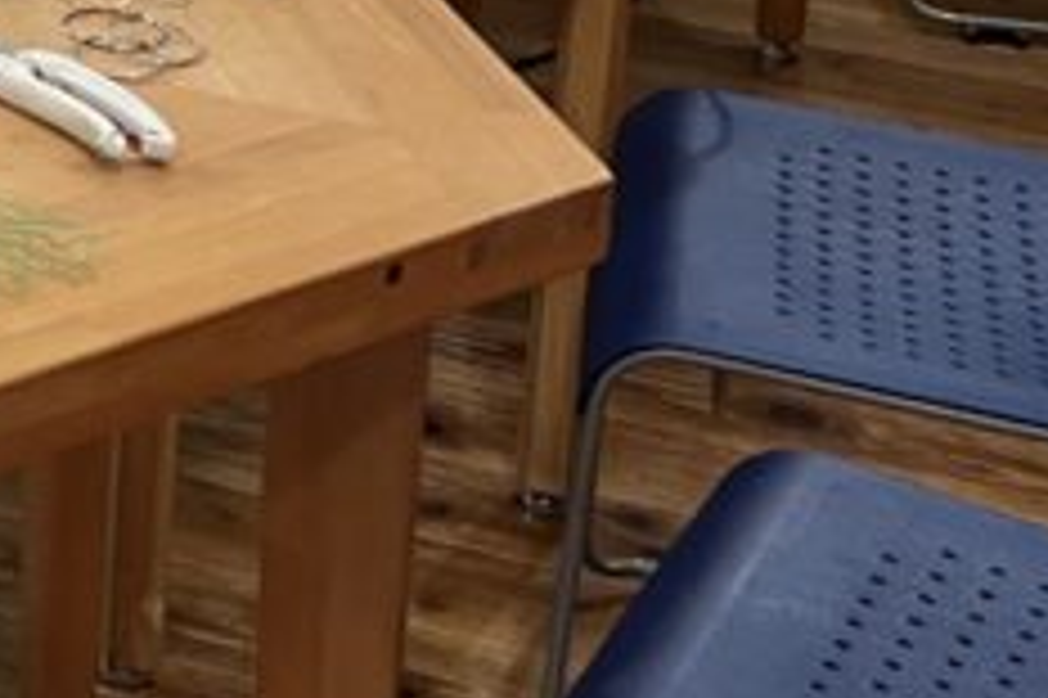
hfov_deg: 15.3
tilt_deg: -12.1
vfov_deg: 10.8
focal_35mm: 119
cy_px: -558
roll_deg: -0.6
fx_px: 3462
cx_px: -706
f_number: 1.5
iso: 80
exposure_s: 1/60
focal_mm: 5.7
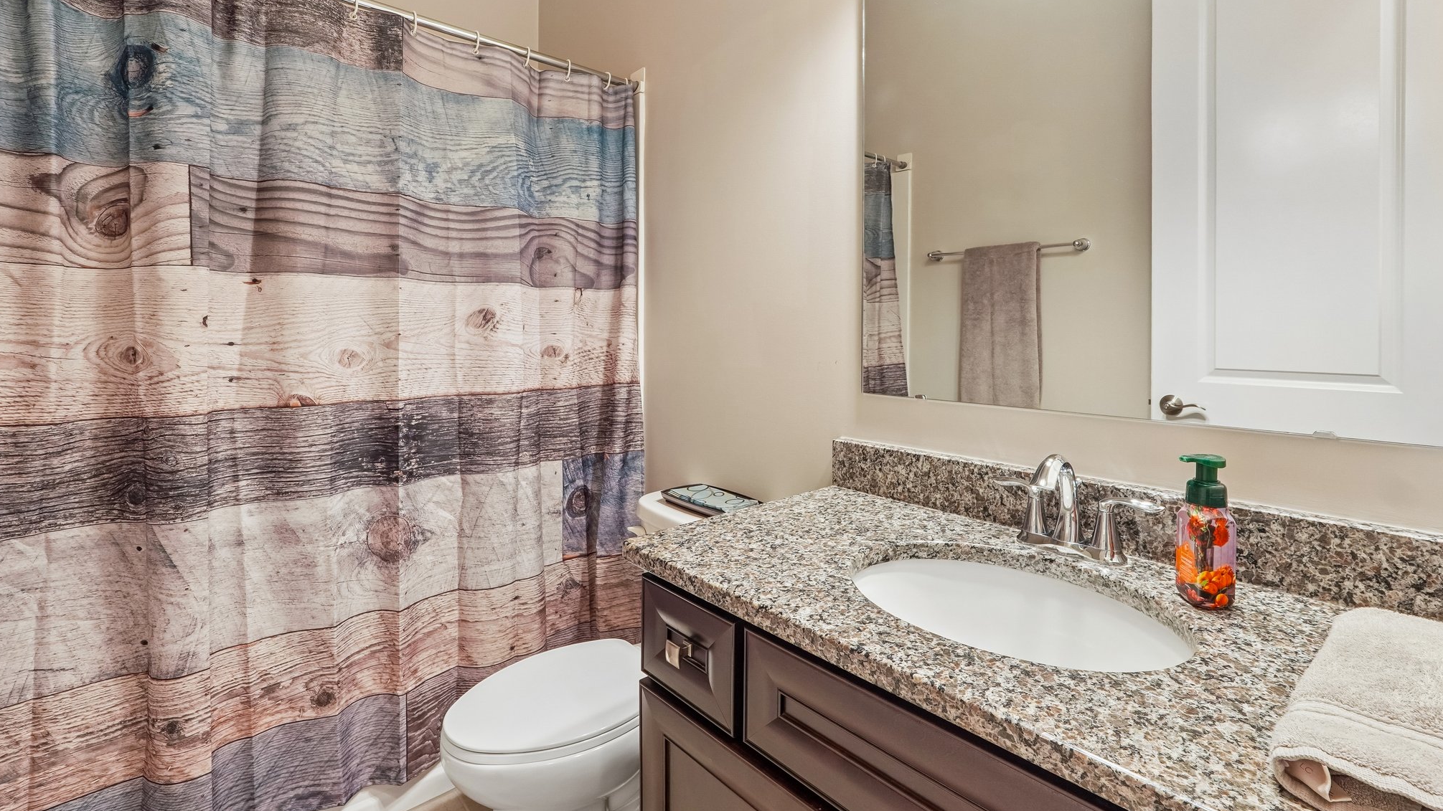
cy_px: 333
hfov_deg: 99.4
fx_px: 612
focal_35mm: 16
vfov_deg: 66.6
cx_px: 727
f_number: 8
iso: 400
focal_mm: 10
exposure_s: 1/3.33
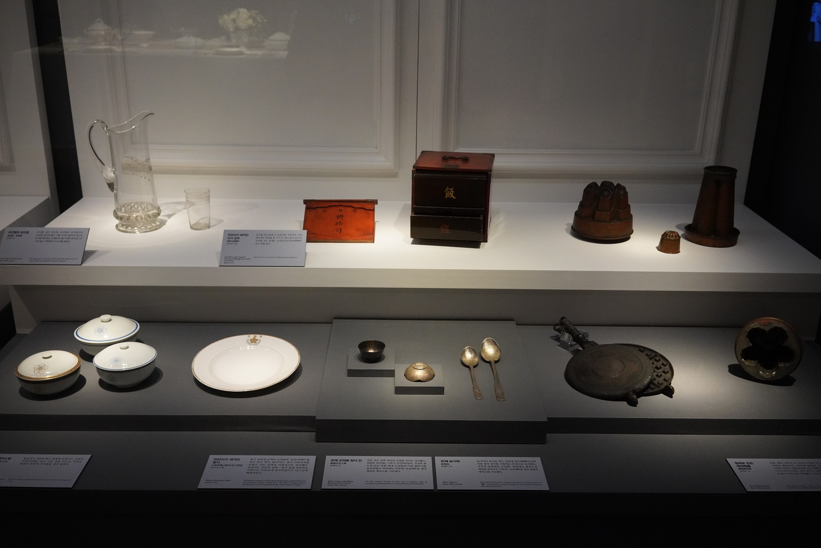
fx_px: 798
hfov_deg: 54.4
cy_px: 274
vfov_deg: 37.9
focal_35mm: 35
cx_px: 410
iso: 6400
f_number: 7.1
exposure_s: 1/80
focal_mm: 35
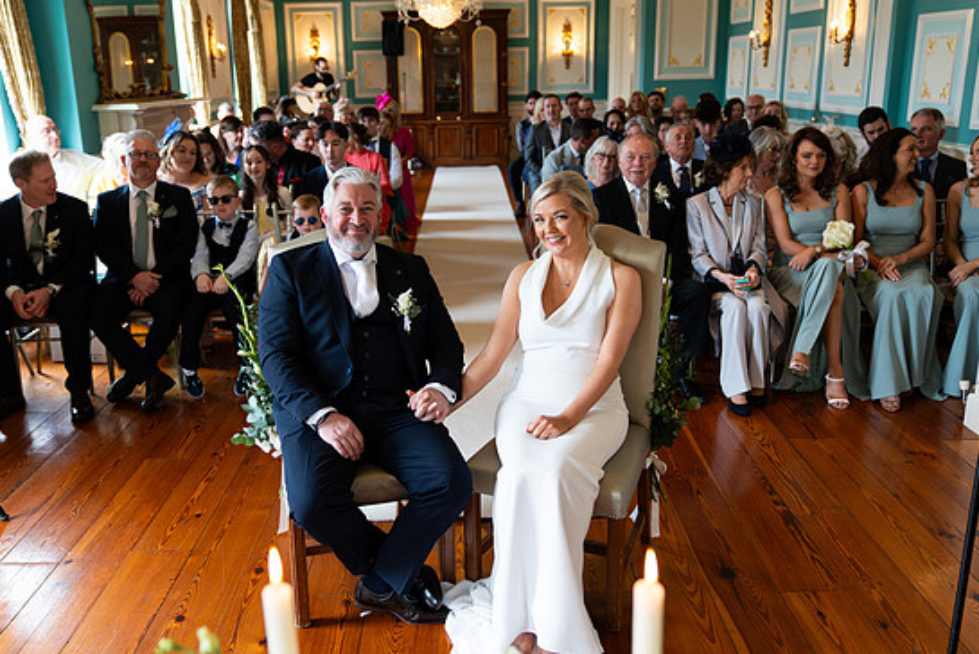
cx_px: 471
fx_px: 898
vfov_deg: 40.0
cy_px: 319
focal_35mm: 33
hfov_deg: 57.2
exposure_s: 1/160
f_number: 2.8
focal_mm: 31
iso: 640
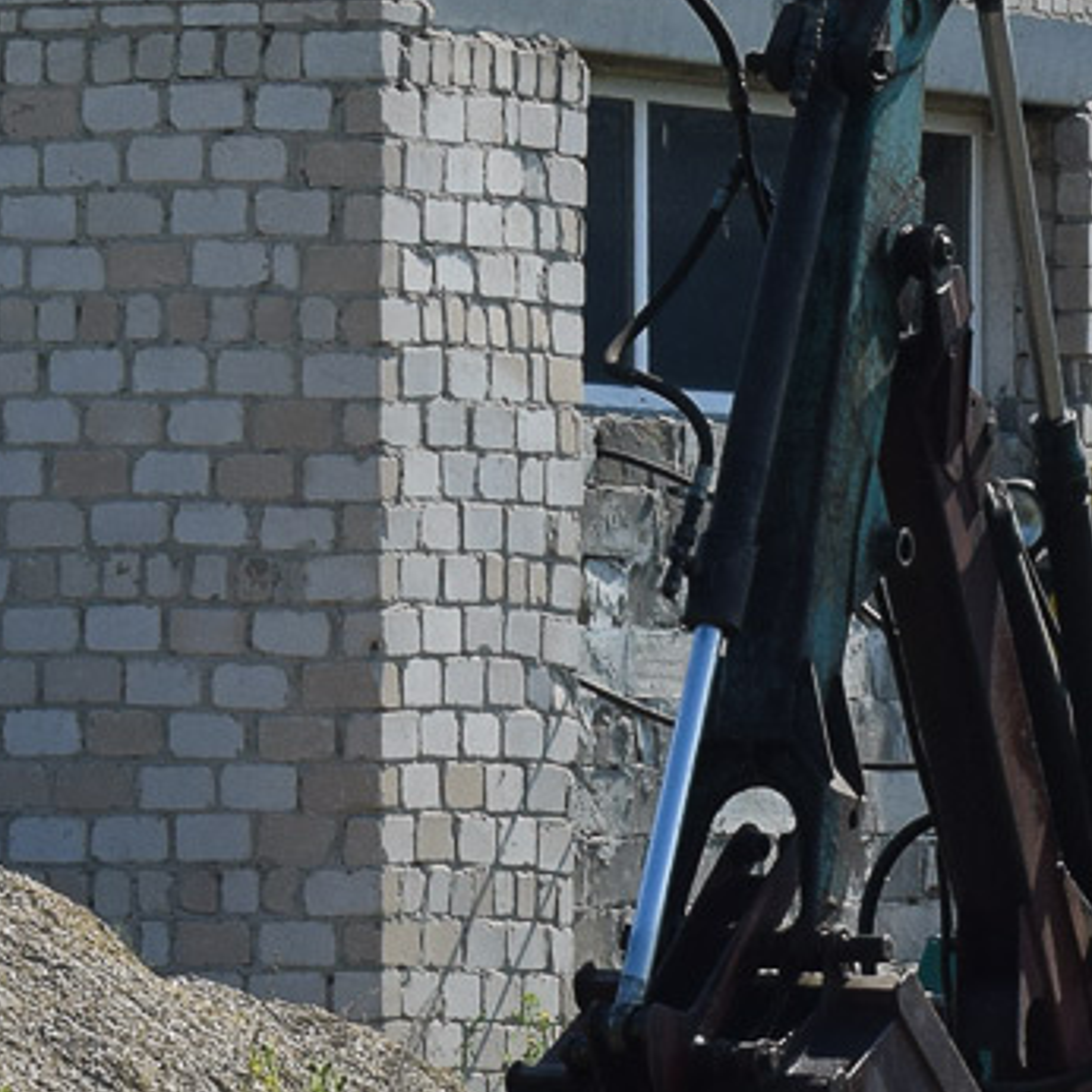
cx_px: 1471
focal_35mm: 243
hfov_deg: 7.1
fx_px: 8690
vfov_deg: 7.2
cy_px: 688
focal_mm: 55
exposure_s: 1/400
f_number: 10
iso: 200
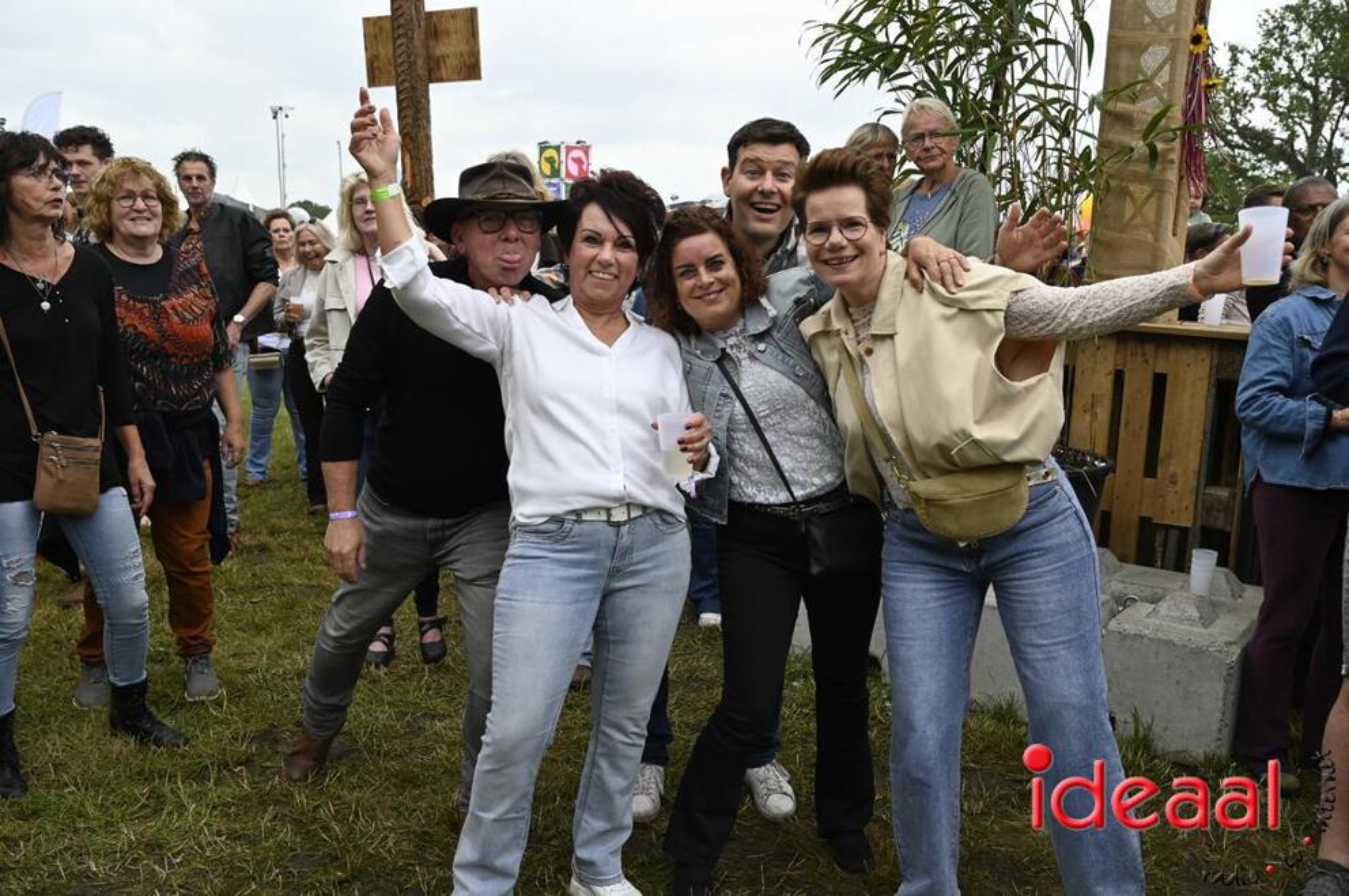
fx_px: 1198
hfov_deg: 58.8
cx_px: 674
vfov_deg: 41.0
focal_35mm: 32
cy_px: 448
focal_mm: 32
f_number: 5.6
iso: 140
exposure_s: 1/250
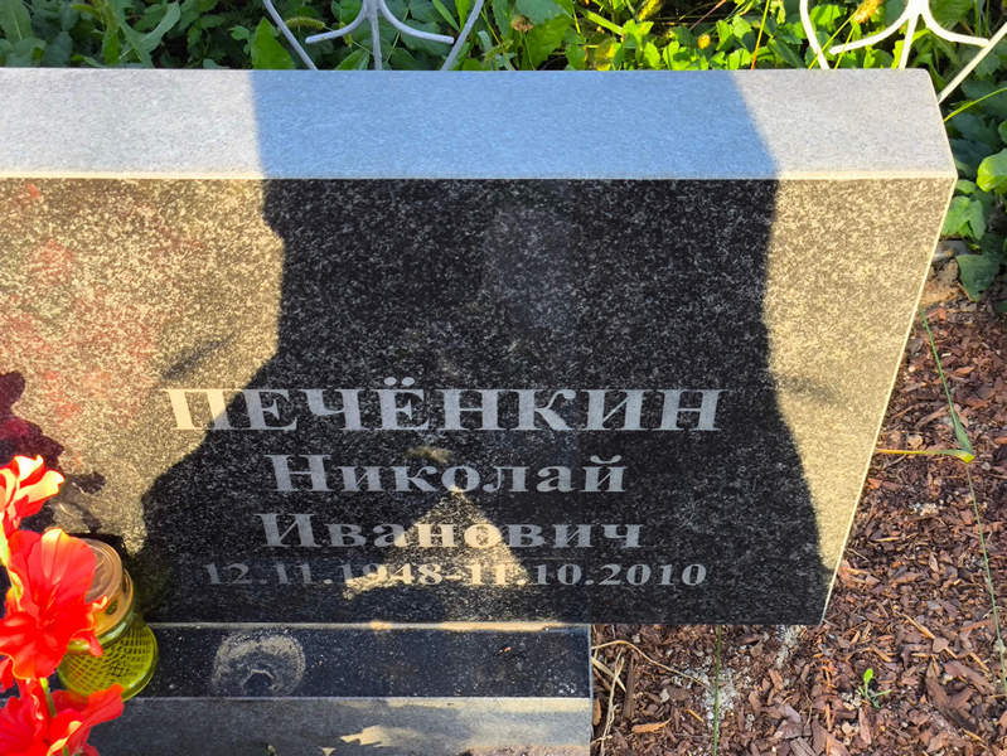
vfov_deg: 29.1
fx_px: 1455
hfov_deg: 38.2
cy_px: 378
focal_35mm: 50
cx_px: 504
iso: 50
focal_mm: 4.71
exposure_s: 1/141
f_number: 1.7
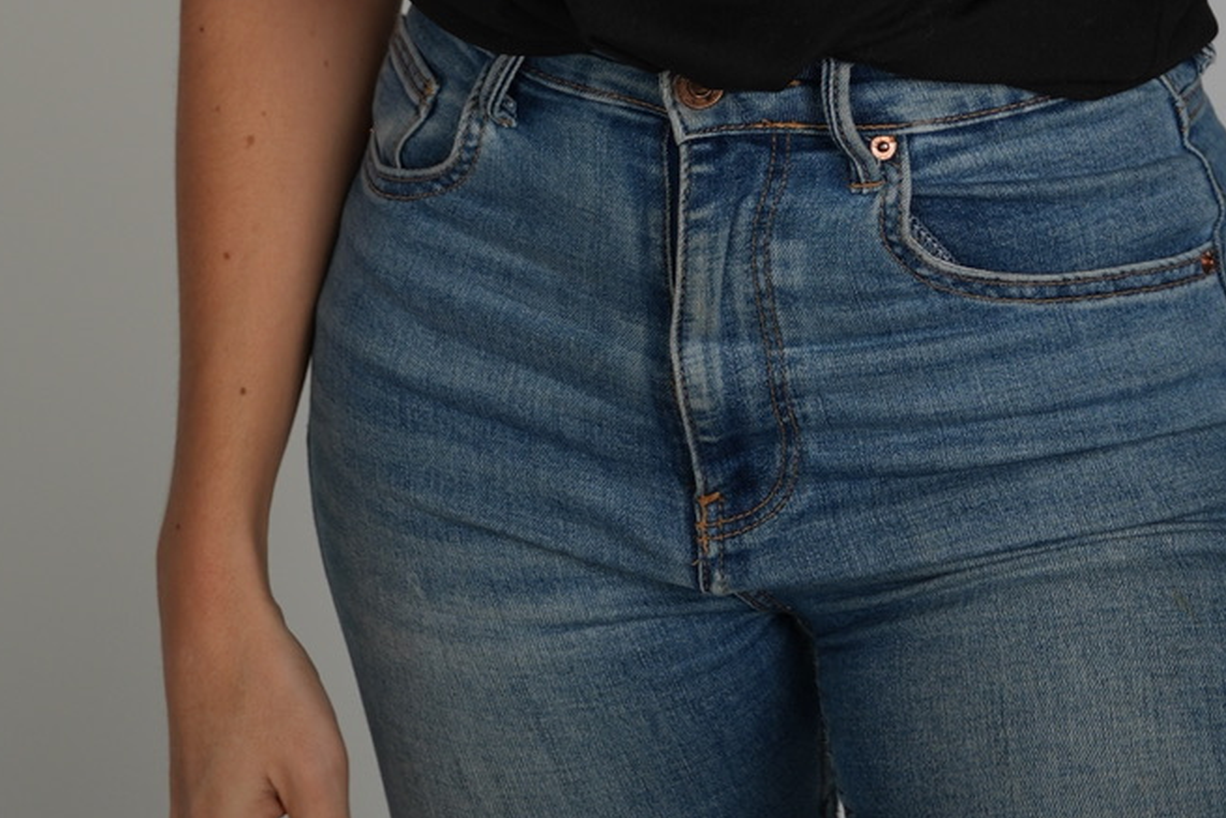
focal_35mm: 116
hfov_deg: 17.6
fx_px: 3951
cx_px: 872
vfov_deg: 10.6
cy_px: -930
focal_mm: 33
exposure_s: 1/50
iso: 100
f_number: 2.8
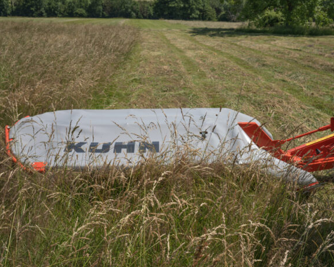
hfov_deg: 46.7
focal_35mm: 39
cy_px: 134
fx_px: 385
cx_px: 188
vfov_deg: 38.2
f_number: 11
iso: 100
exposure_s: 1/400
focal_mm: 34
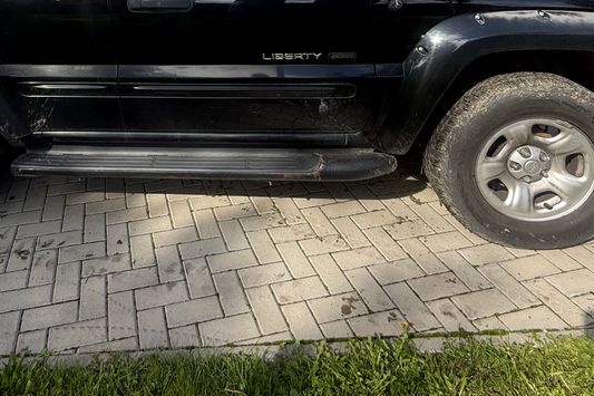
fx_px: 462
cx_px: 195
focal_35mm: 28
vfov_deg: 40.6
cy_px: 0
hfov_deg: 63.7
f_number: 2.2
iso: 64
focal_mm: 2.22
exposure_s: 1/545
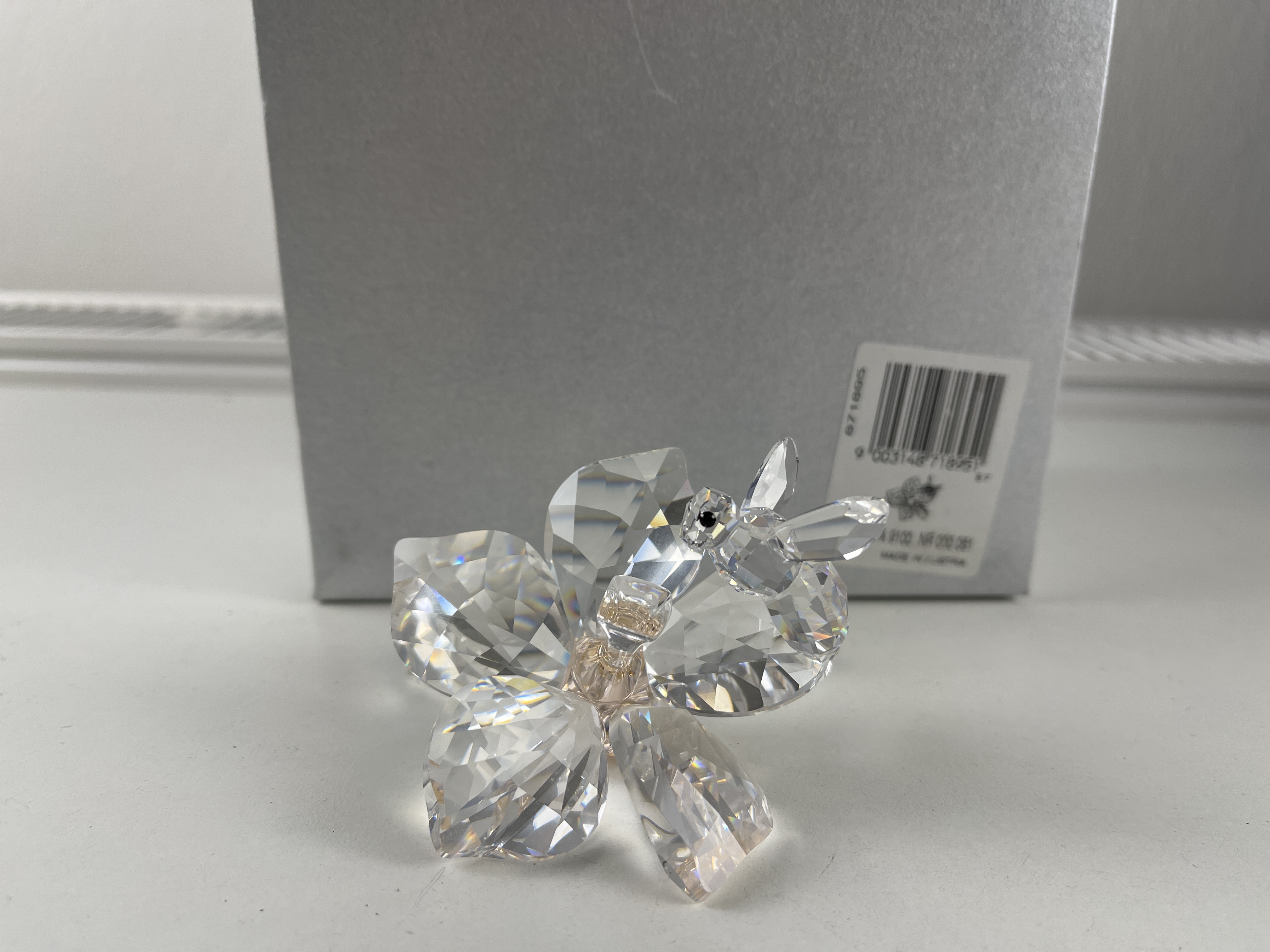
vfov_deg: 54.9
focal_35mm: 25
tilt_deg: -19.2
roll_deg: -1.8
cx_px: 635
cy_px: 476
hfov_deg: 69.4
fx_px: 917
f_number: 1.6
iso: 32
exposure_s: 1/173
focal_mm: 5.1
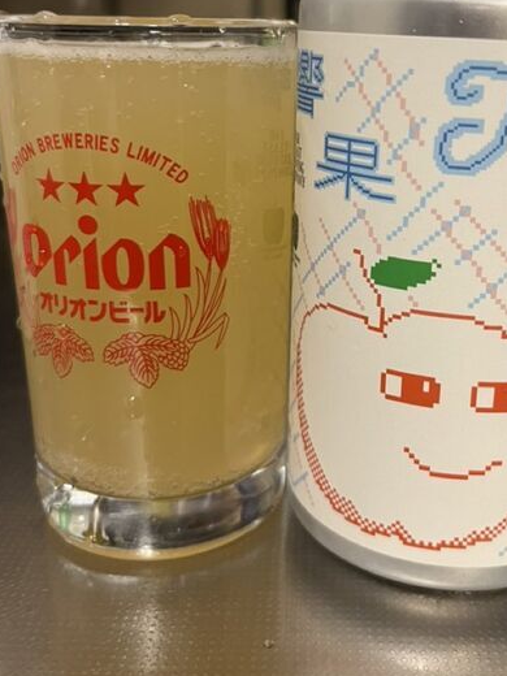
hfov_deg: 37.3
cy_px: 250
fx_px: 742
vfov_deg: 48.5
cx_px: 341
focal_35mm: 38
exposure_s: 1/60
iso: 320
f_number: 1.6
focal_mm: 5.1
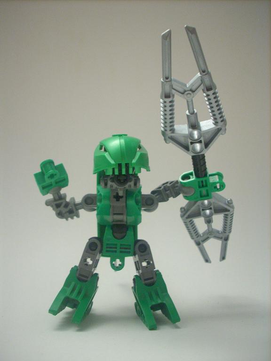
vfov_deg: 50.1
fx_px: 386
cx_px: 136
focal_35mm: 37
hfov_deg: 38.7
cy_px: 180
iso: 237
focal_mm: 6.2
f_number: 2.8
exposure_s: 1/4
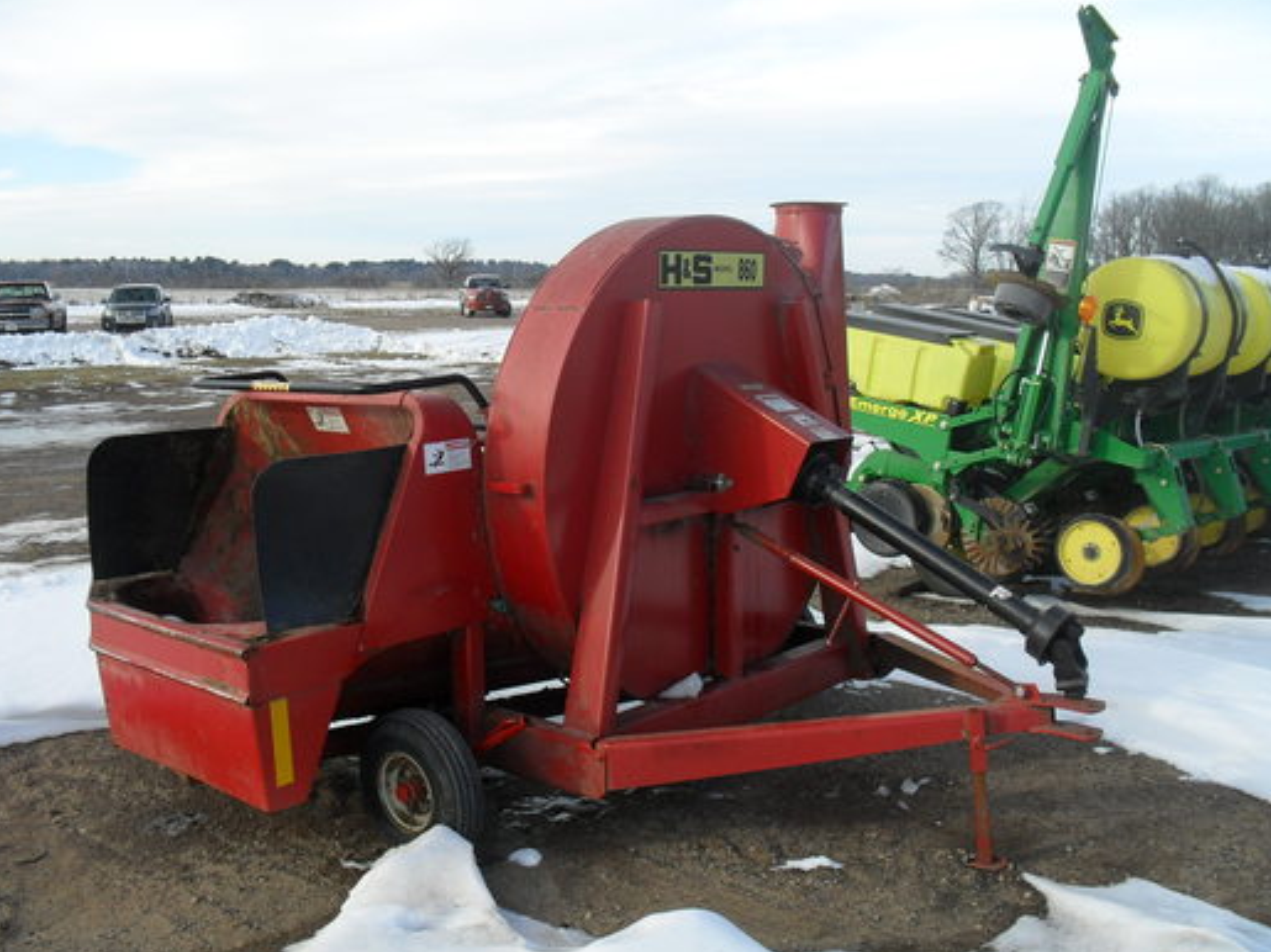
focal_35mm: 37
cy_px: 483
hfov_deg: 50.1
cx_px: 605
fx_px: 1358
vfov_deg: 38.6
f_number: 3.2
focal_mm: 6.3
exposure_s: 1/500
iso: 100
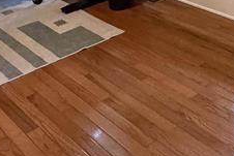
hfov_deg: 29.3
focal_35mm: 66
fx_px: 429
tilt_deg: -1.4
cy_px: -147
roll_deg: +1.5
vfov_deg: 16.3
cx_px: 207
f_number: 2.2
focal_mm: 2.22
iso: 800
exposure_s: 1/60
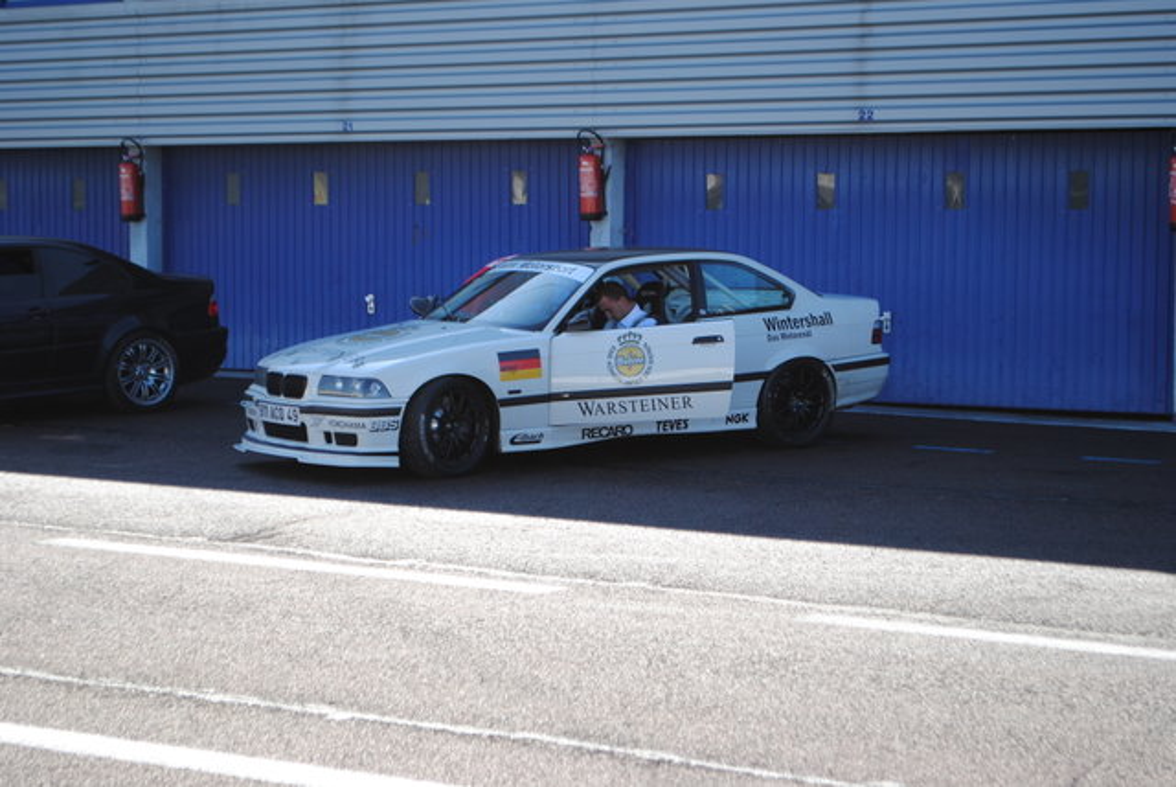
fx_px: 2697
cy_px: 394
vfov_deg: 16.6
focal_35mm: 82
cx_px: 588
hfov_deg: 24.6
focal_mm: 55
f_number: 6.3
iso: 100
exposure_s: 1/160
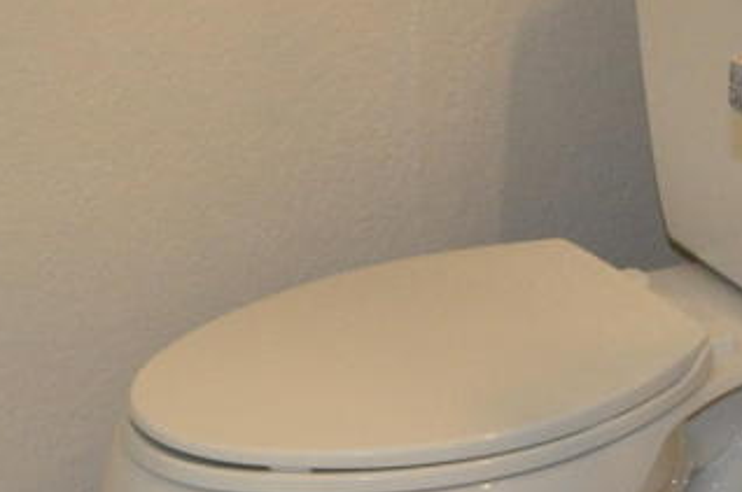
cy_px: -191
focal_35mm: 120
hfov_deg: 16.6
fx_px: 2470
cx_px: 789
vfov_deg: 11.0
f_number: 11
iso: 1250
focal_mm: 22
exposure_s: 1/30
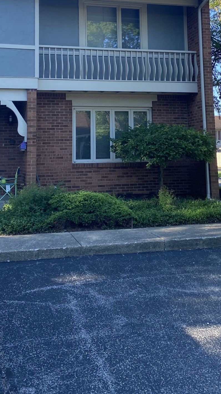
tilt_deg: +8.7
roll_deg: +1.4
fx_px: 479
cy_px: 92
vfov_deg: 43.0
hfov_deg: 25.9
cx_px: 124
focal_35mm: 46
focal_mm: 4.25
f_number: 1.8
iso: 32
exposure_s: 1/799
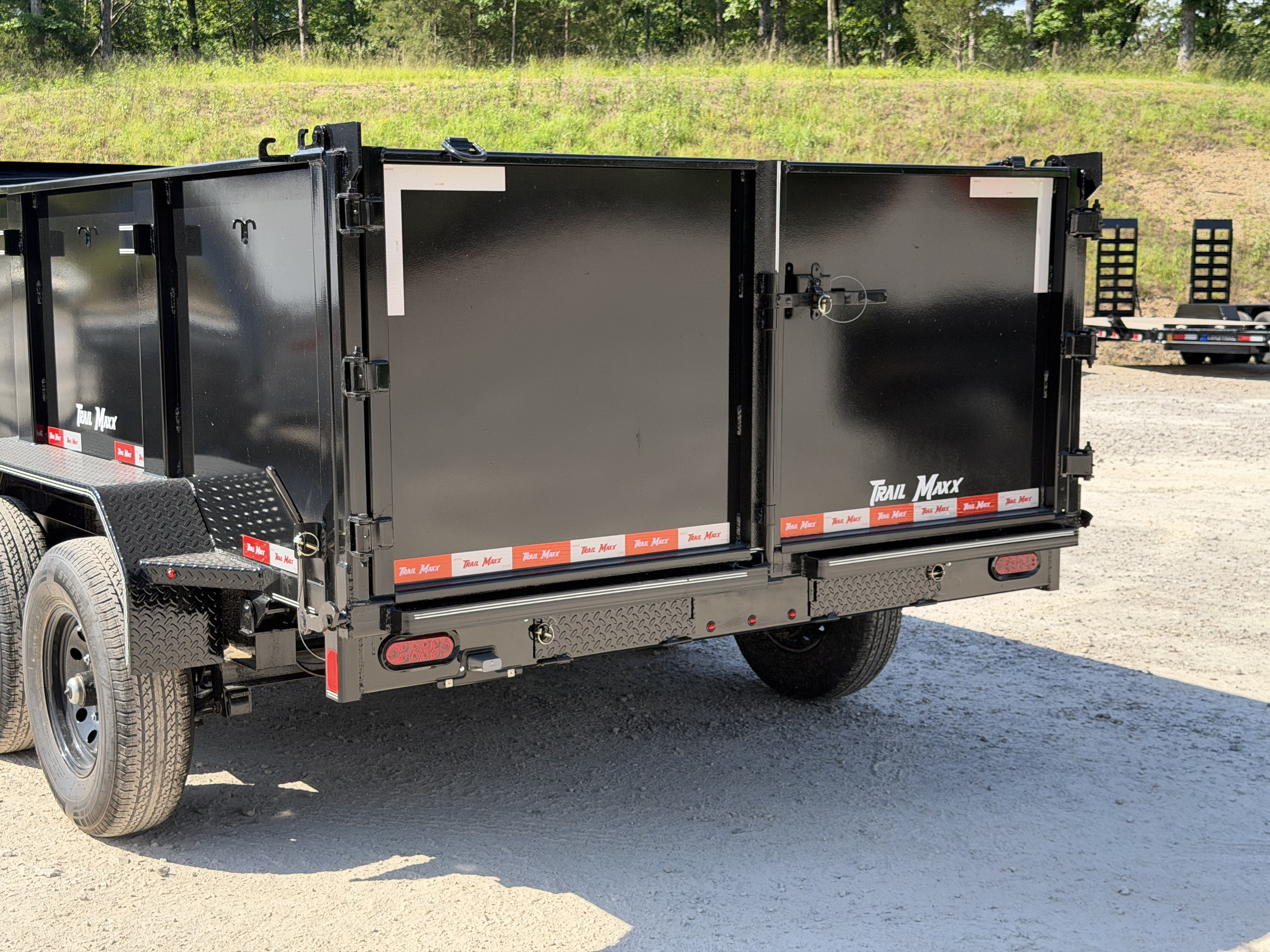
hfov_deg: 39.7
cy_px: 476
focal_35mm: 48
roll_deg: +0.2
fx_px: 1761
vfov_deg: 30.3
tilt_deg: -4.6
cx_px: 635
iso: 100
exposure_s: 1/1795
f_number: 1.78
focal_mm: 6.76
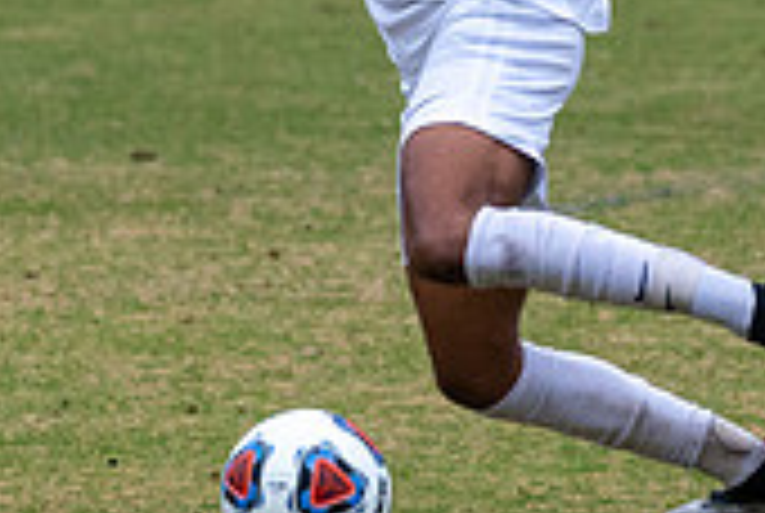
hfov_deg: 2.1
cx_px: 835
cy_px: 158
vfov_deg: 1.4
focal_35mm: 969
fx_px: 20627
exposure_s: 1/1000
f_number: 5.6
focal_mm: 218
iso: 2500
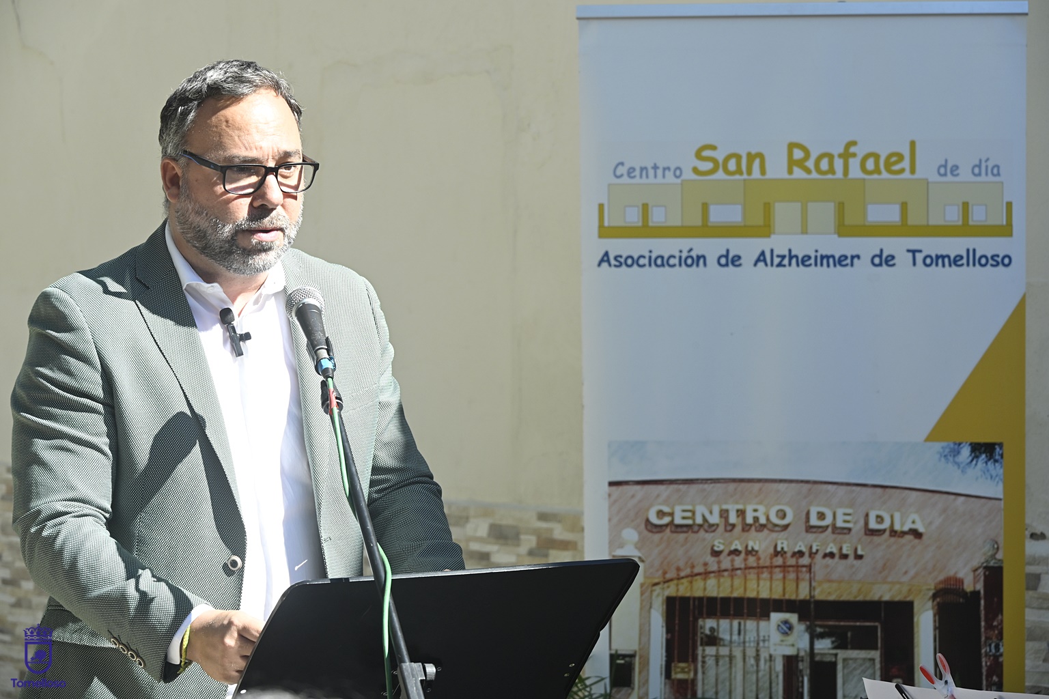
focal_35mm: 120
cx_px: 524
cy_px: 350
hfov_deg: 17.1
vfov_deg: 11.4
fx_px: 3496
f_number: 10
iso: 400
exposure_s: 1/200
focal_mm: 120
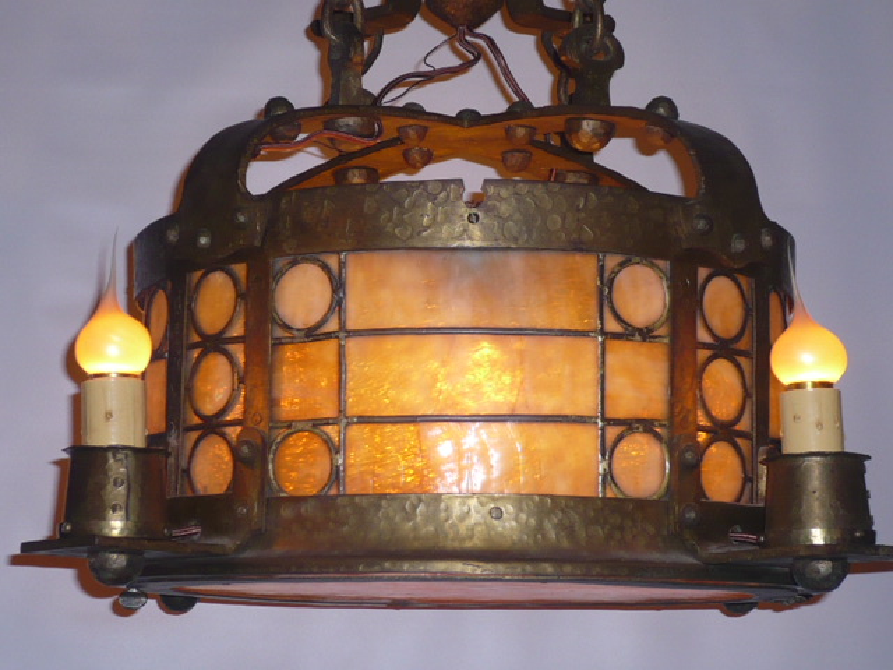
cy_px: 335
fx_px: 2477
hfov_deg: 20.4
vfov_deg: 15.4
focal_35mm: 96
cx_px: 446
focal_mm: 11.5
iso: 125
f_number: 4
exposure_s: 1/30
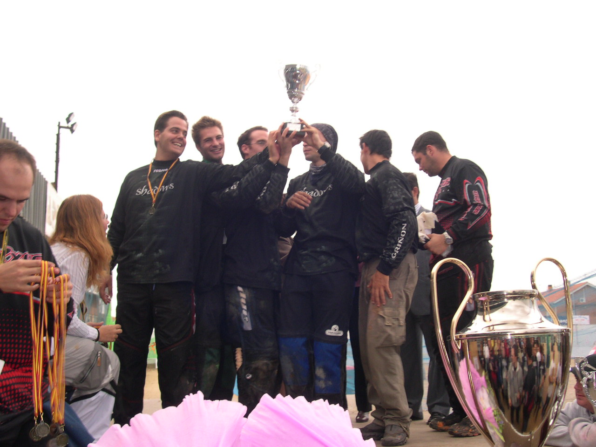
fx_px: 654
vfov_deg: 37.7
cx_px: 298
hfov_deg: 49.0
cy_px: 224
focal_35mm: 38
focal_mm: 8
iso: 141
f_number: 7.6
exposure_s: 1/47.5
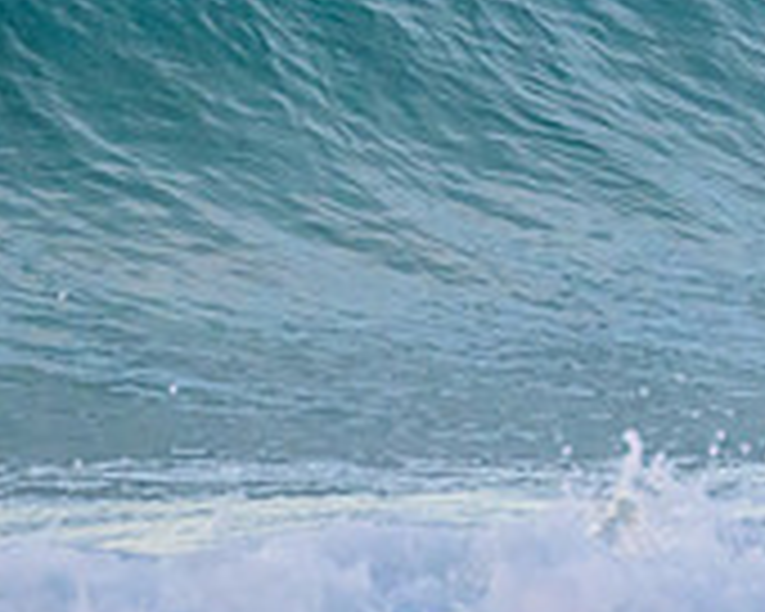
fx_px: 59410
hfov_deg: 0.7
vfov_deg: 0.6
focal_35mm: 2624
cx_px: 1300
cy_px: -151
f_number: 11
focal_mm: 800
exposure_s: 1/1250
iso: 2500
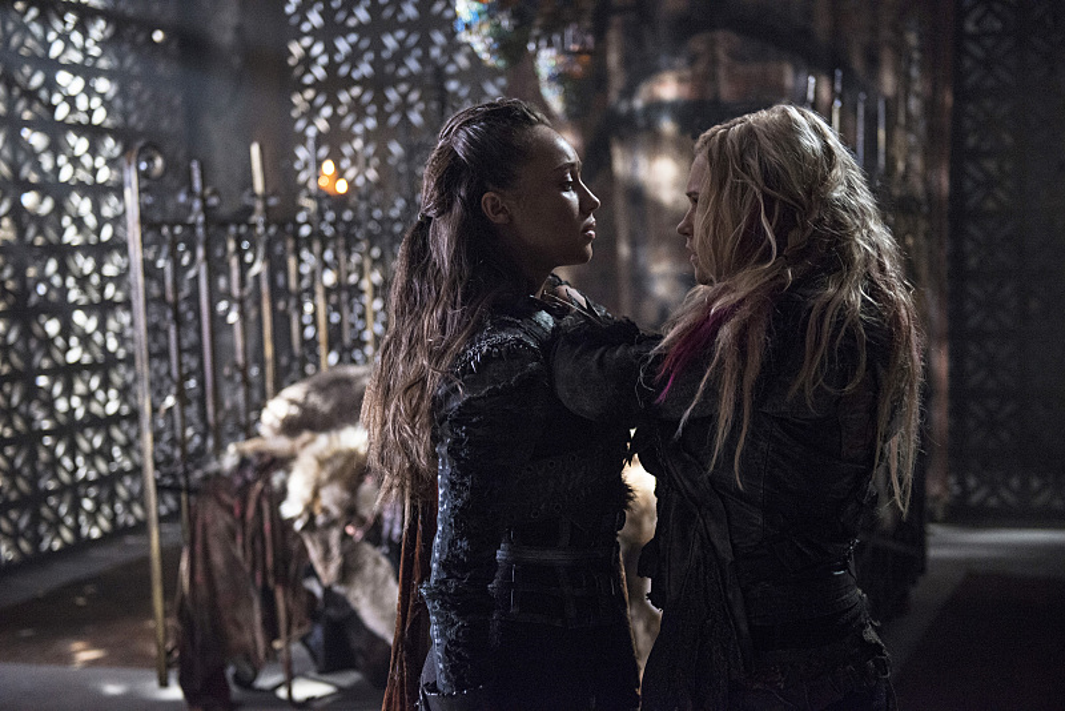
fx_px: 1539
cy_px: 356
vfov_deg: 26.0
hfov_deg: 38.2
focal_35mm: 52
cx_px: 532
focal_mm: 52
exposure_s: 1/250
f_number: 2.8
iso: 3200
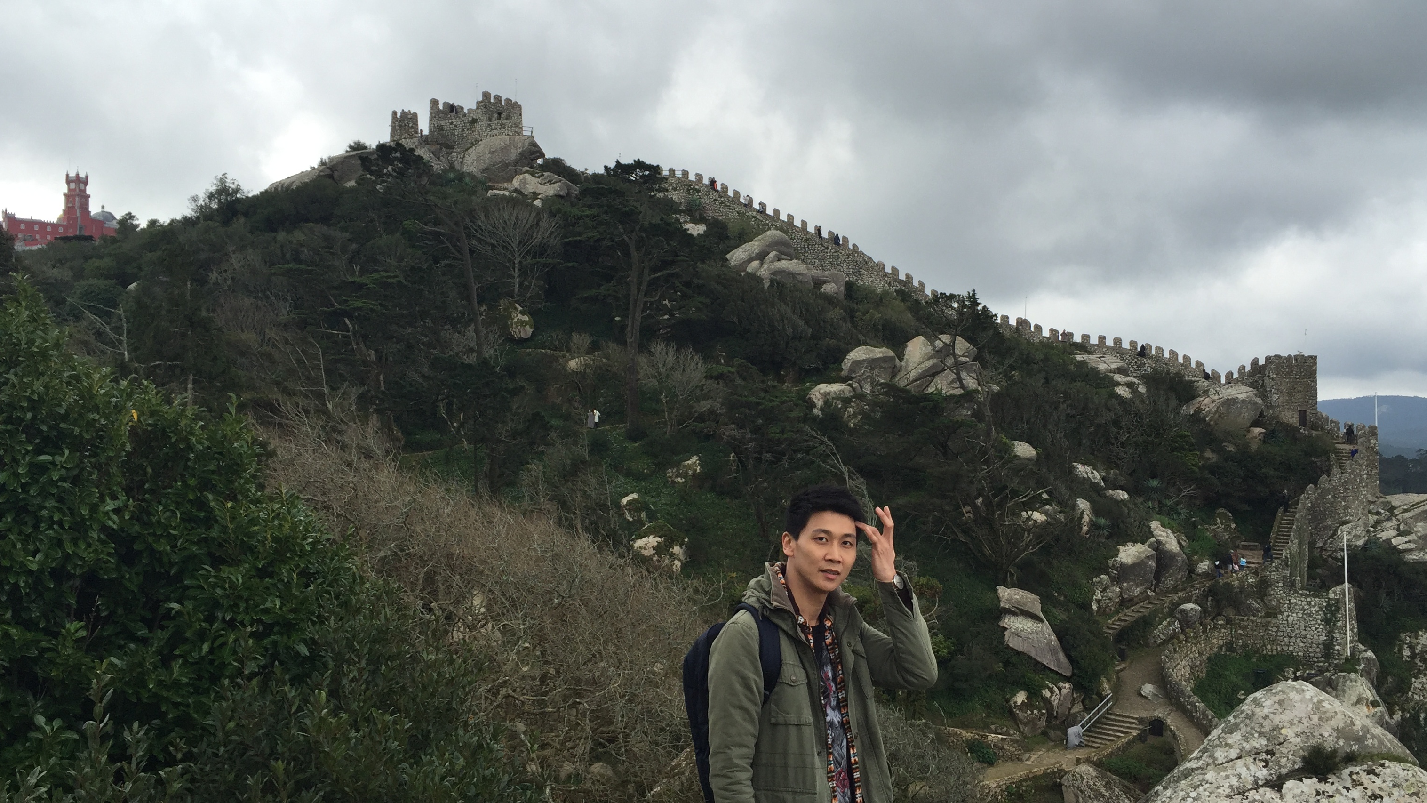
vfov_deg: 34.6
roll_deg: -0.2
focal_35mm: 34
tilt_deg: +0.1
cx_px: 766
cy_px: 426
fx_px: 1286
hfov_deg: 58.0
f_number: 2.2
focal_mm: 4.15
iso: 32
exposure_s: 1/534
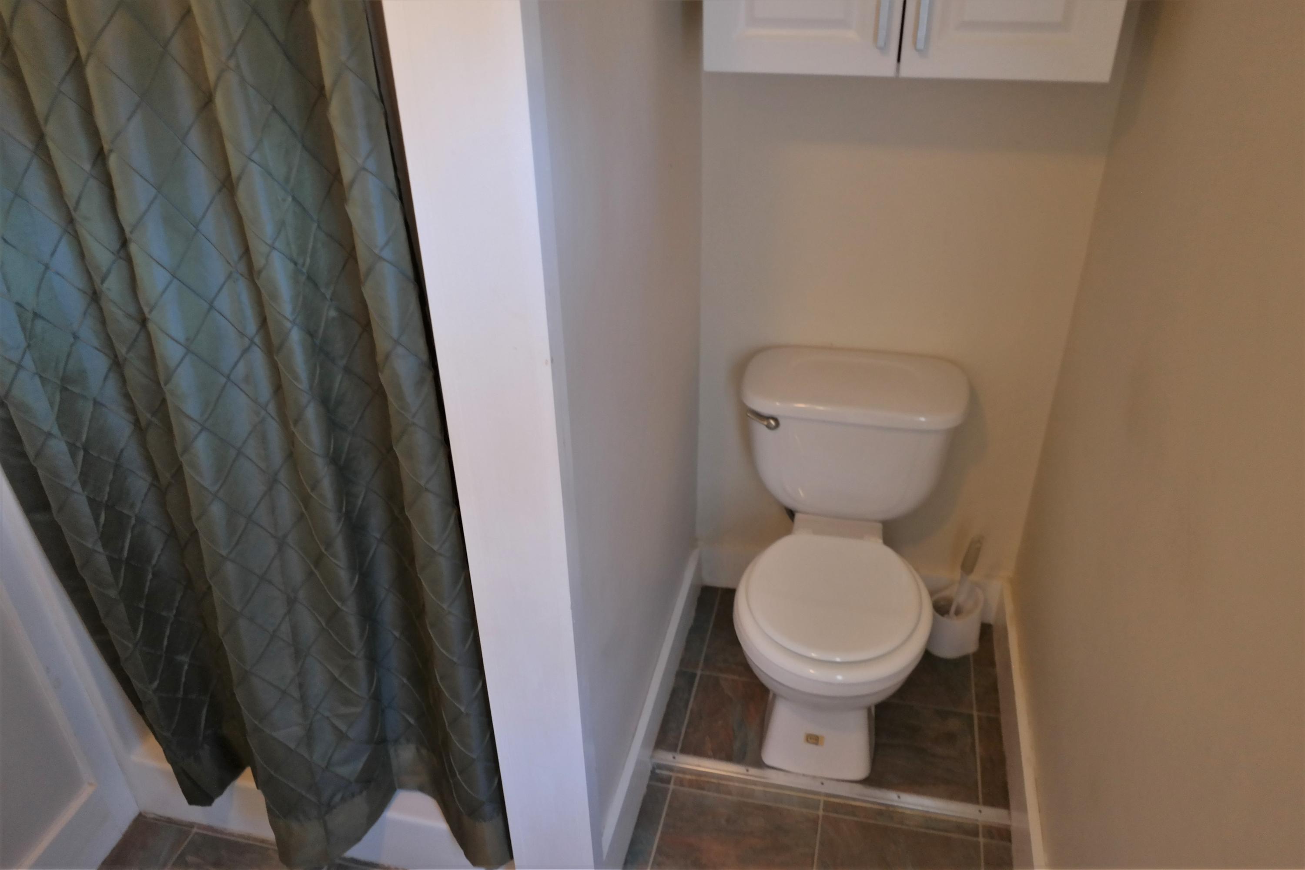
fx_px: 870
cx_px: 652
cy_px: 435
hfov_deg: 73.8
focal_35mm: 24
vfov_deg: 53.1
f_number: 2.4
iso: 800
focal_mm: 16
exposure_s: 1/30
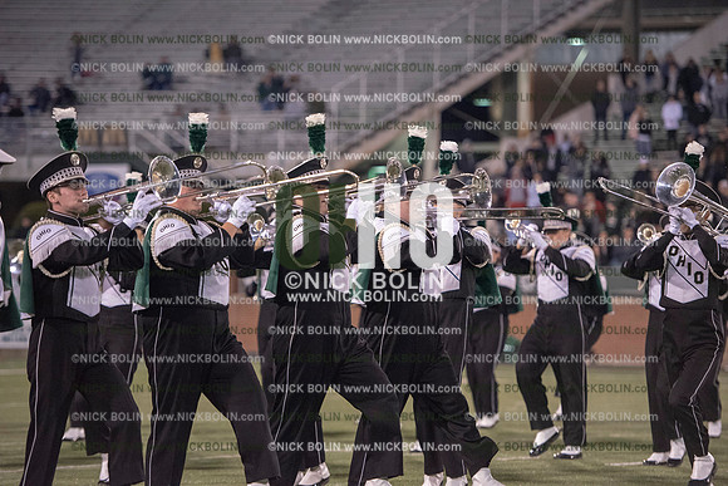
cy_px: 243
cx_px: 364
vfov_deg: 8.6
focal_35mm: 160
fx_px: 3236
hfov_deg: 12.8
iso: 5000
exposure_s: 1/1250
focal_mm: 160
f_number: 3.2
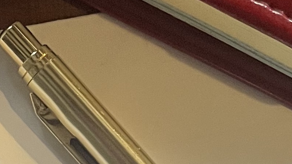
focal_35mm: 143
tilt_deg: -84.3
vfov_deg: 7.9
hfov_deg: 14.5
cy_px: 375
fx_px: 1107
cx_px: -71
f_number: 1.6
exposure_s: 1/50
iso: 320
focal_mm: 4.2
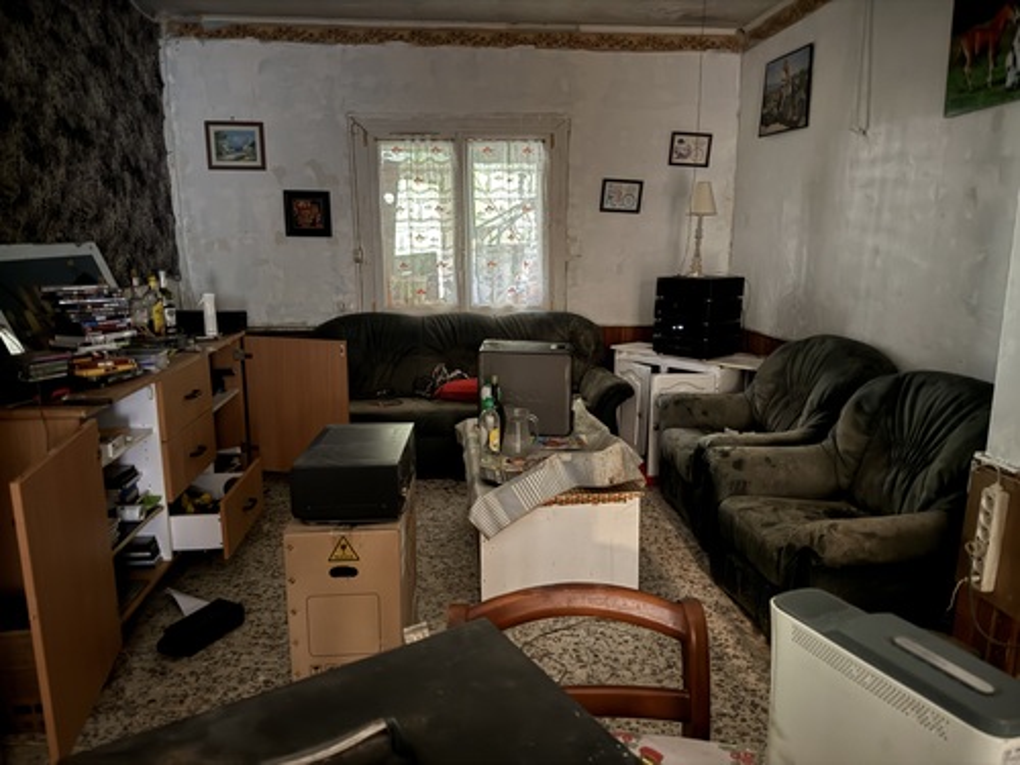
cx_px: 510
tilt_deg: -10.2
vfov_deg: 56.8
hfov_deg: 71.6
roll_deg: +1.6
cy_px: 382
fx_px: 707
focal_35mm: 24
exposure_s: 1/2
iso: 1600
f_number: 1.78
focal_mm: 6.76
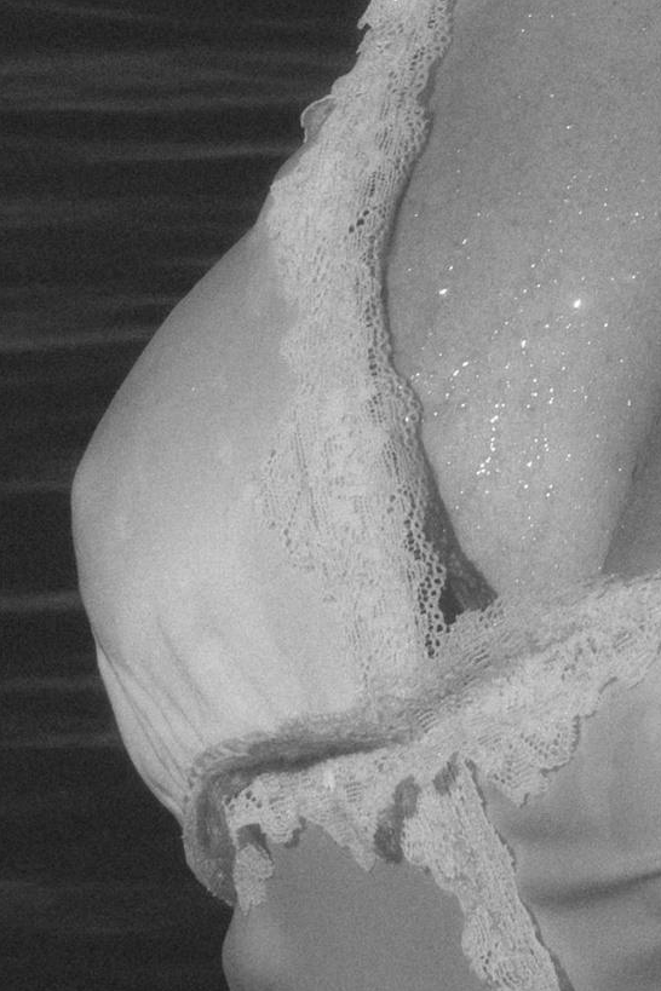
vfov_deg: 10.1
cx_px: 1121
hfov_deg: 6.8
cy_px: -506
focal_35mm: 197
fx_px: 5425
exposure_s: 1/800
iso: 100
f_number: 11
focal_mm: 28
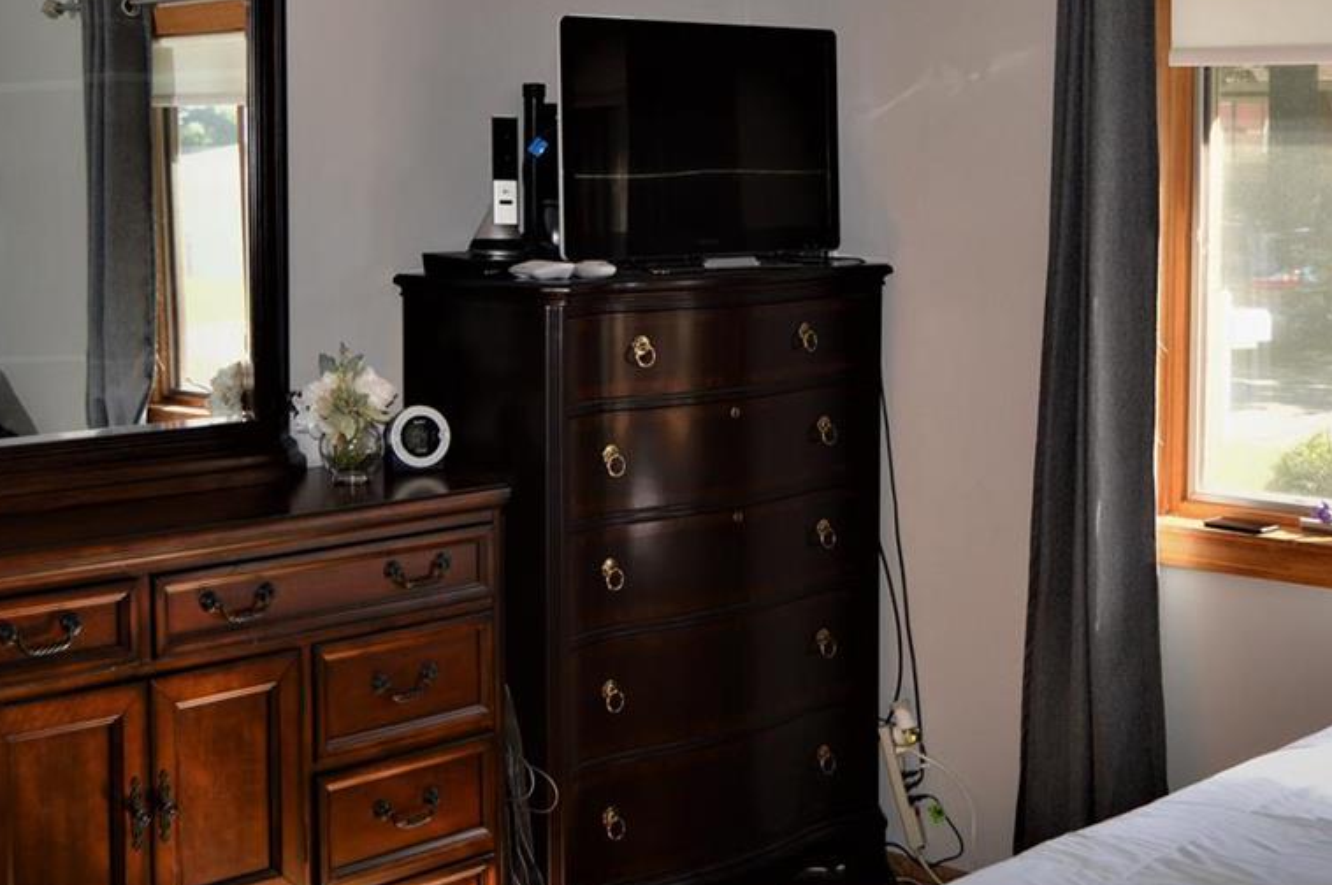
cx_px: 831
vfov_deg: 23.5
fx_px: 2107
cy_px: 215
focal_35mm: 57
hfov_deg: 34.9
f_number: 4
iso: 110
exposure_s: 1/125
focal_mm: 18
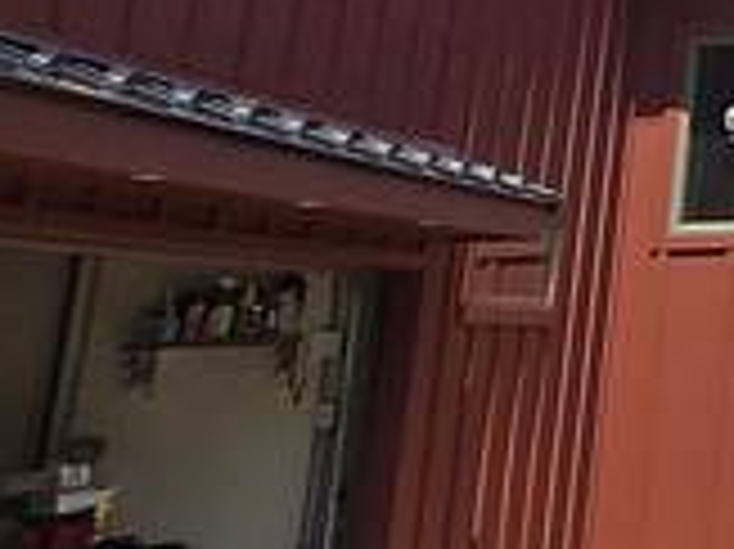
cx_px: 1626
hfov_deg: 16.1
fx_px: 1695
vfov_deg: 17.5
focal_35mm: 80
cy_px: -130
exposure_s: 1/1120
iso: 25
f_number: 2.2
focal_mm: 1.7
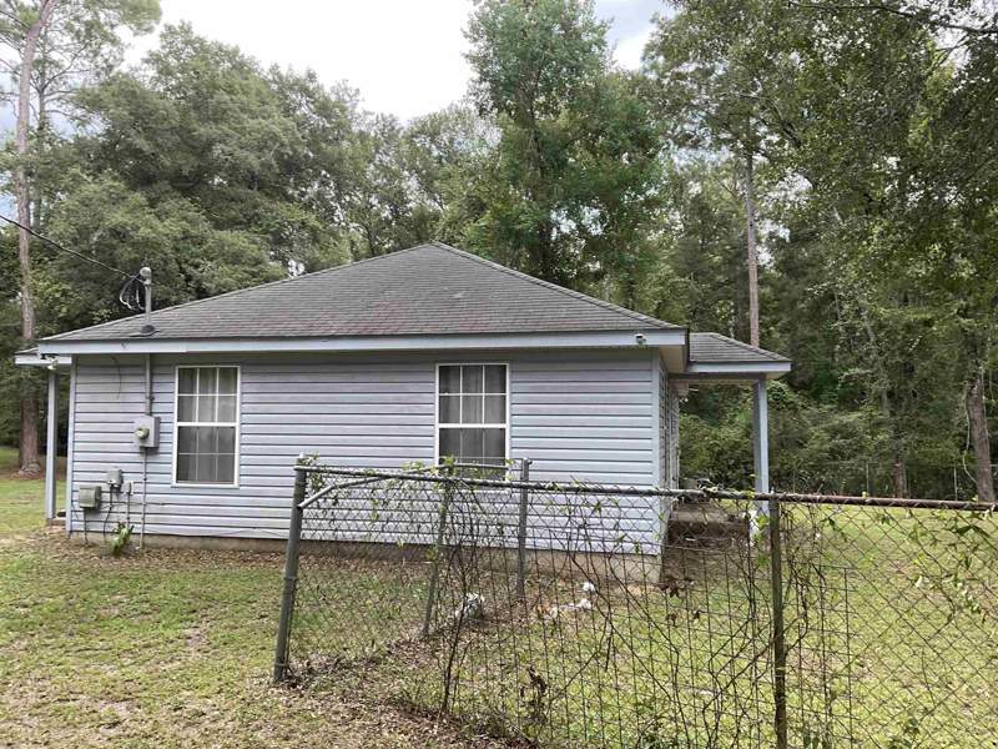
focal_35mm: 29
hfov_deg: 61.7
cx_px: 499
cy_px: 374
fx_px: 836
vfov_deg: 48.2
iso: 16
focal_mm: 3
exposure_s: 1/134
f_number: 1.8
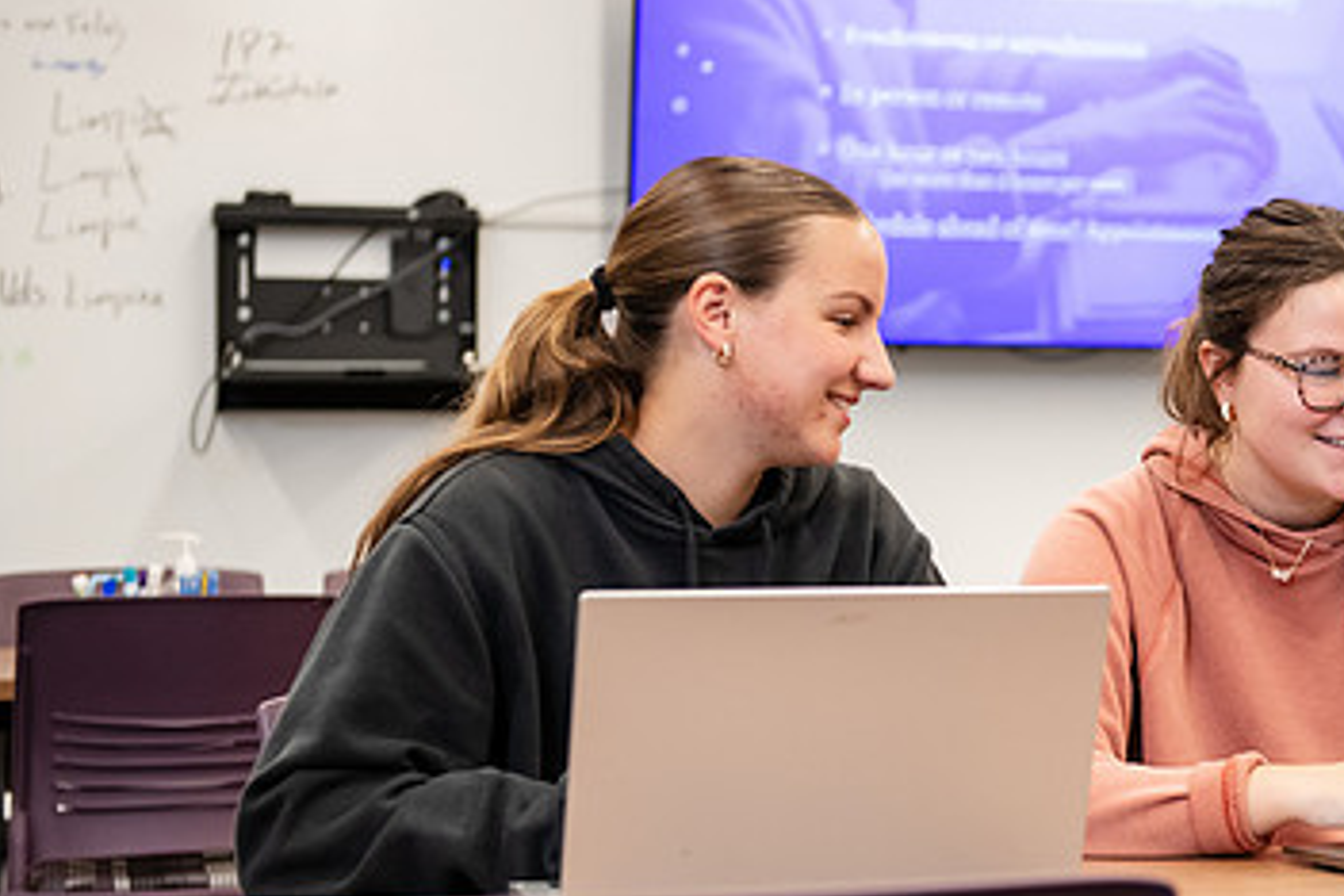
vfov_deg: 15.9
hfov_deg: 23.3
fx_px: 3210
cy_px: 423
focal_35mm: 86
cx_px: 1099
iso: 1250
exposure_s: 1/200
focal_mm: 52
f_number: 3.2
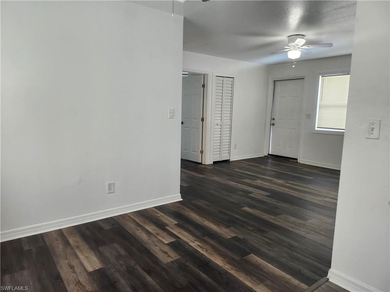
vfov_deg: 58.9
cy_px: 146
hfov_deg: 73.9
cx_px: 195
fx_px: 259
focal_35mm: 23
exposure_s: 1/120
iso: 320
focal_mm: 5.54
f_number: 1.8
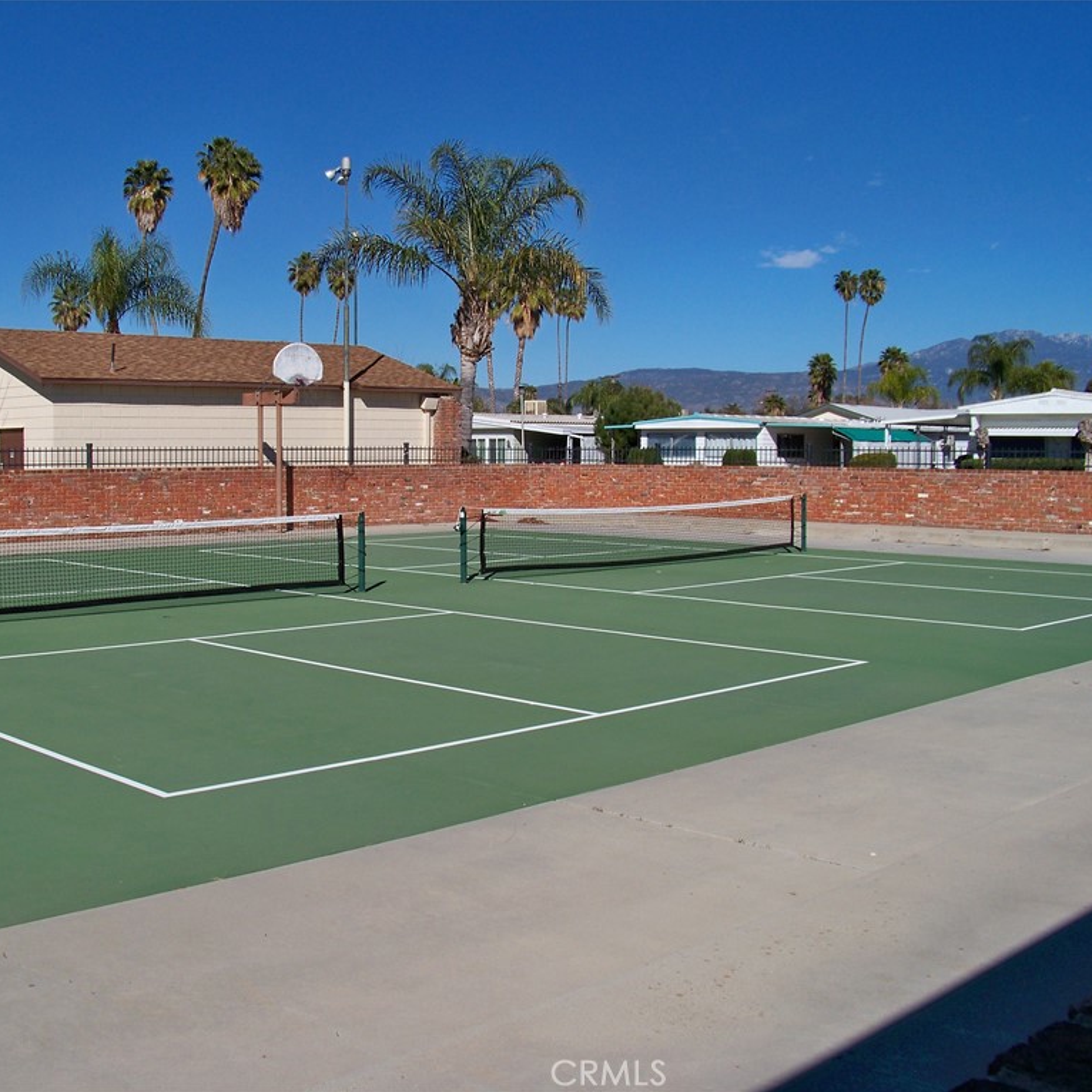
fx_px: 1392
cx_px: 419
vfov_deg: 42.8
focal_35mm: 39
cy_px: 546
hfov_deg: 42.6
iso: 64
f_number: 4
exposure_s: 1/1250
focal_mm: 5.85
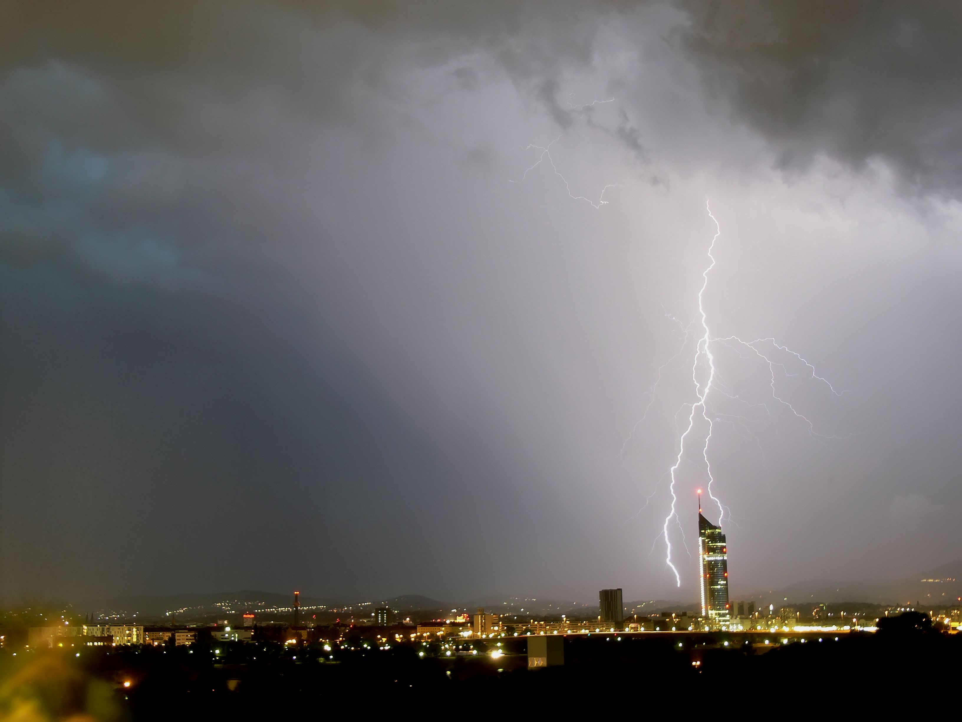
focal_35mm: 47
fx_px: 1306
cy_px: 361
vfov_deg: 30.9
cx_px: 481
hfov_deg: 40.4
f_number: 3.2
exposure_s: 8
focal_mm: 10
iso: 80
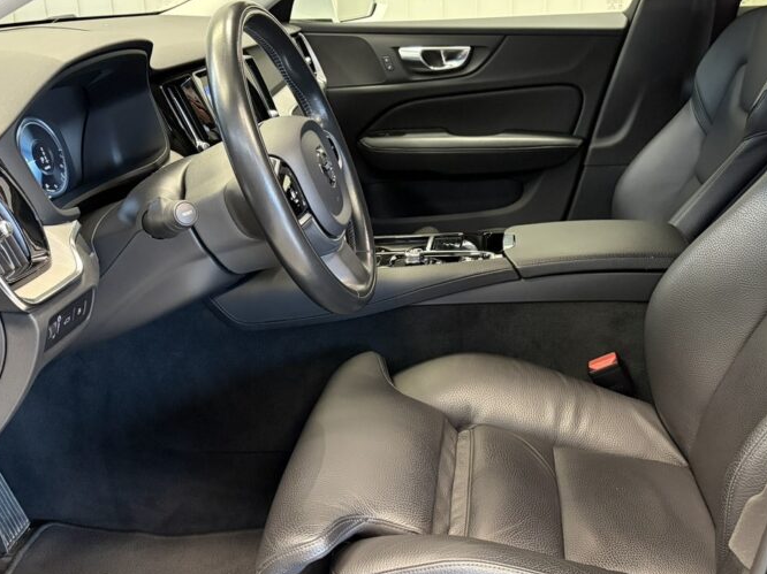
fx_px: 886
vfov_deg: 35.9
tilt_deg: -20.9
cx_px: 431
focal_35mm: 40
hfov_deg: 46.7
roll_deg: +1.3
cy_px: 284
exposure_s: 1/50
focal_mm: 5.96
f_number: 1.6
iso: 400
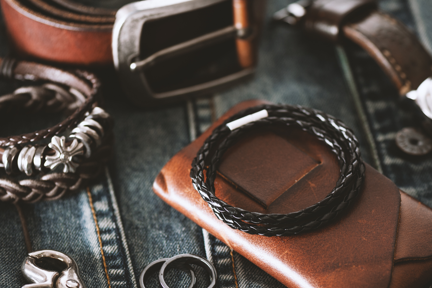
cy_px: 188
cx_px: 290
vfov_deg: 9.3
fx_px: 1775
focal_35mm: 148
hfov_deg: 13.9
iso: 200
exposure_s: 1/125
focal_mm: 105
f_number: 4
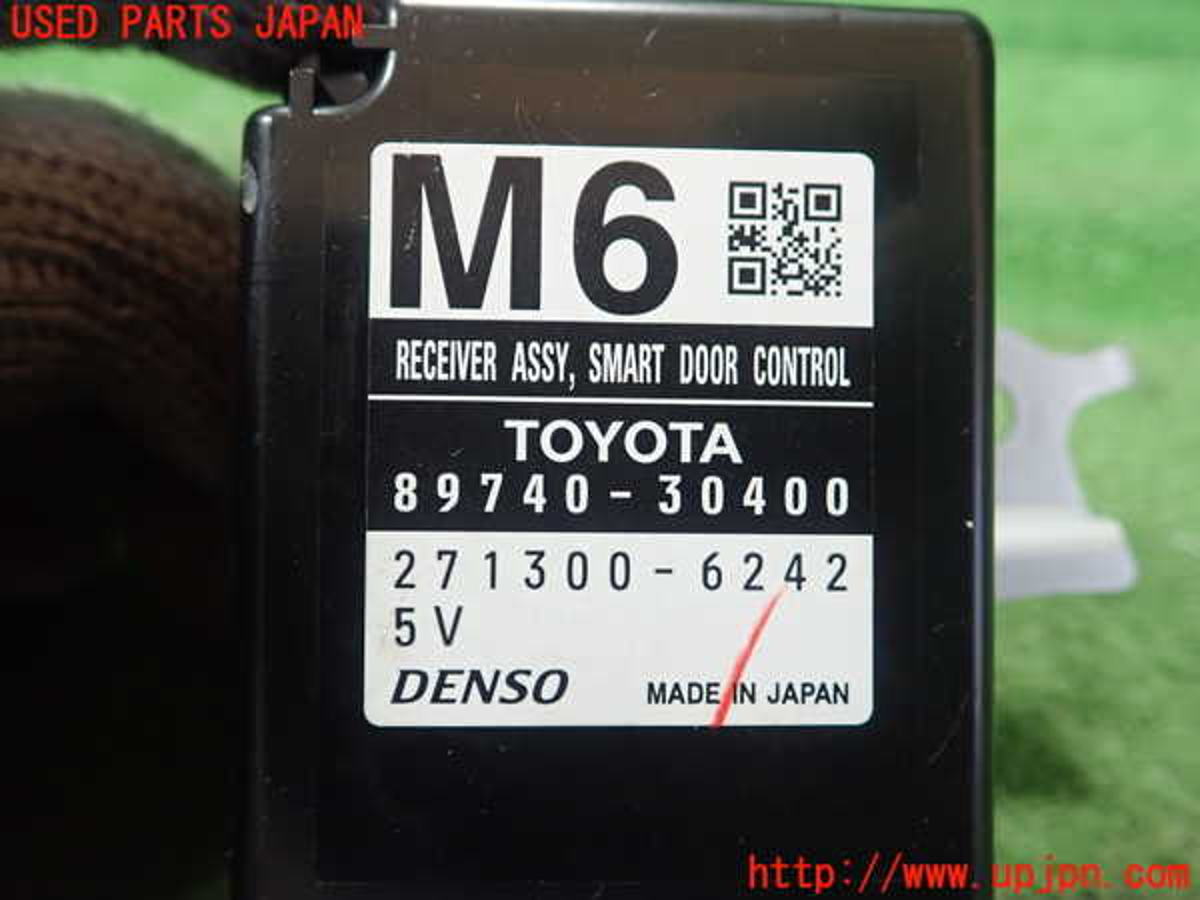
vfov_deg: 46.8
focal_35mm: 30
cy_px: 450
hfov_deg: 60.0
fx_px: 1040
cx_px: 600
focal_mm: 5.5
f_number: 2.3
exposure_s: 1/125
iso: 500
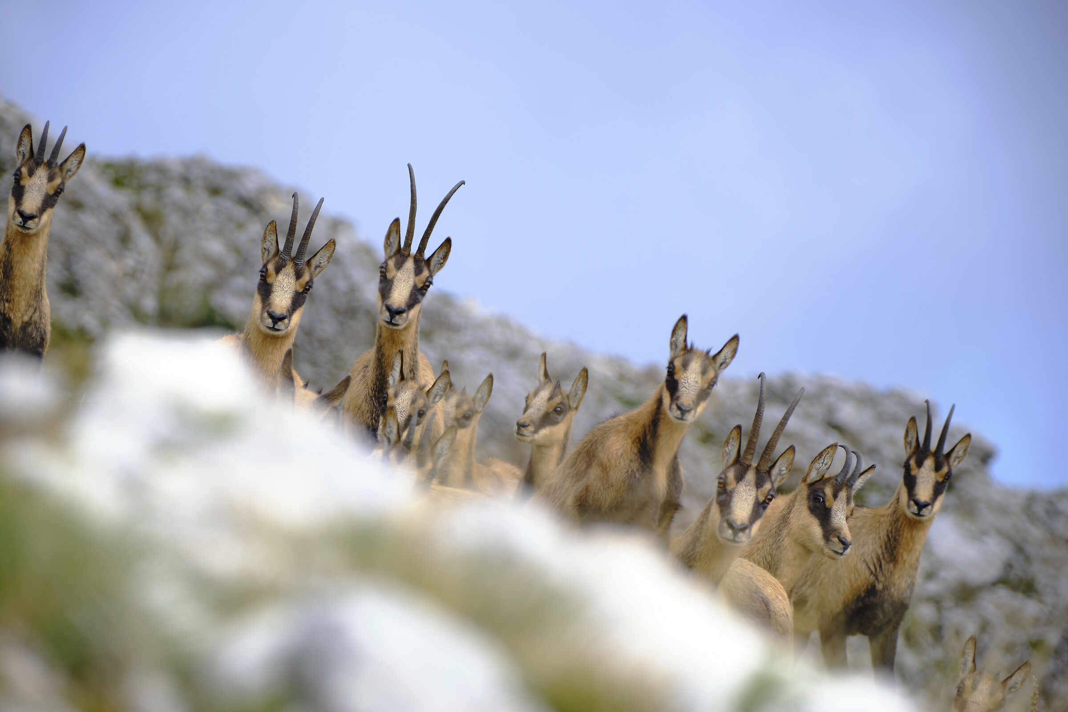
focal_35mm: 450
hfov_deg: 4.6
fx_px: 13349
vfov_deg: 3.1
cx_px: 534
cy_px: 356
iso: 250
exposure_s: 1/640
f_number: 6.4
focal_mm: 300
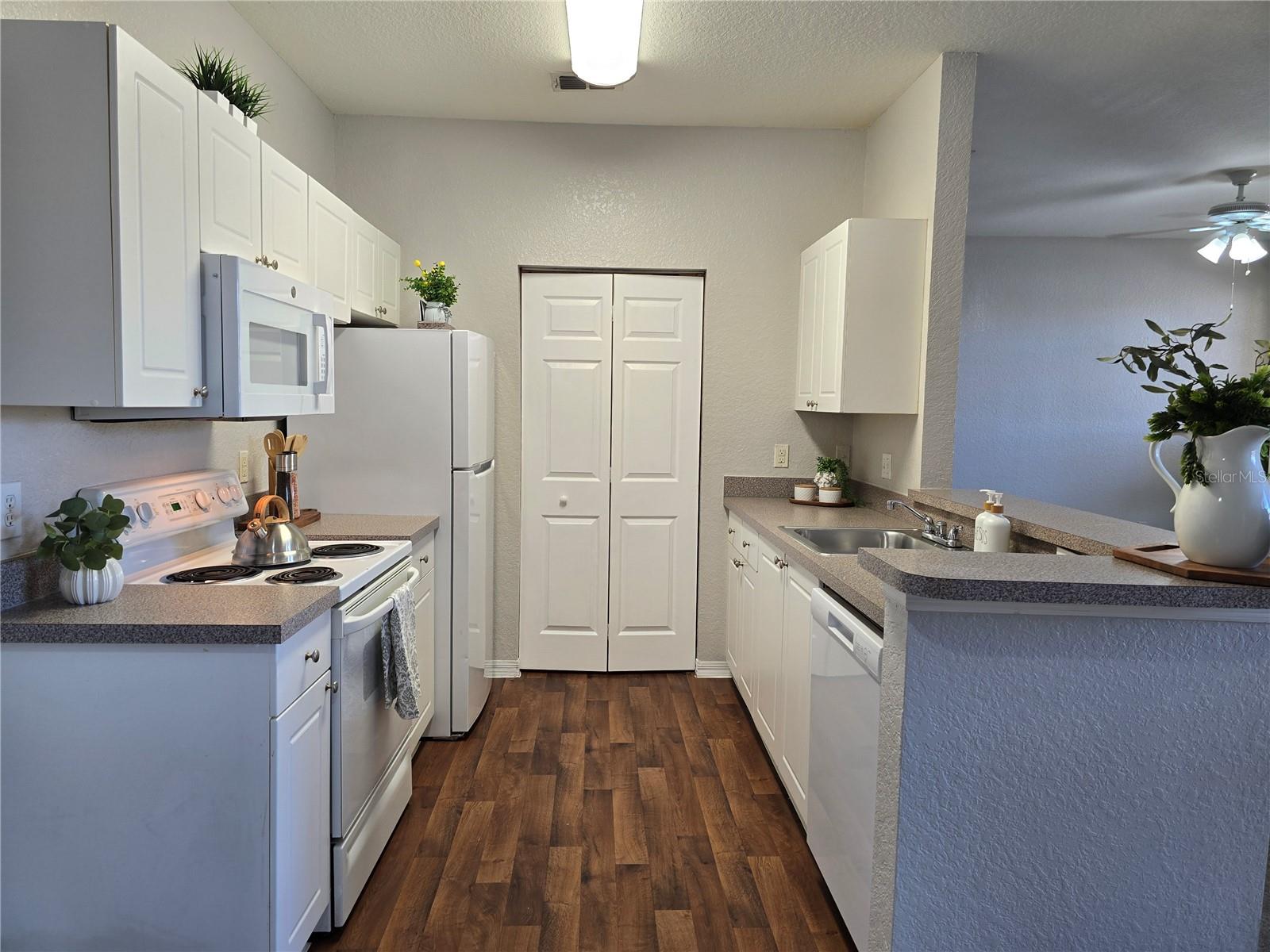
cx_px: 635
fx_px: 844
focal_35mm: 23
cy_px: 476
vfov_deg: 58.9
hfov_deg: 73.9
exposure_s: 1/60
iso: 64
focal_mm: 6.3
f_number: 1.7
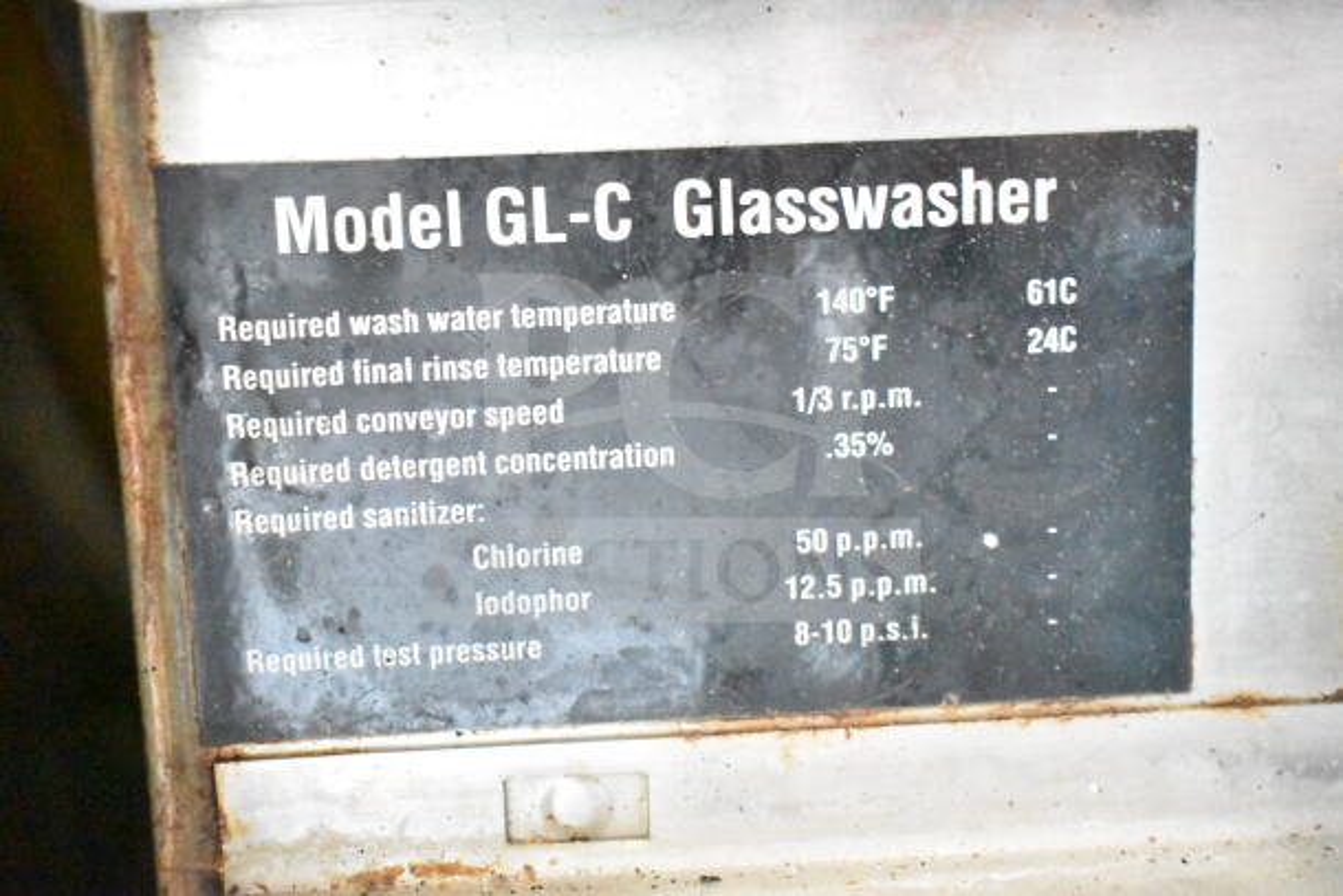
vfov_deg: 28.1
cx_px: 672
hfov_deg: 41.1
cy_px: 448
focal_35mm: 48
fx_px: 1791
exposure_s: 1/50
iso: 25600
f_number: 4.5
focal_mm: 32
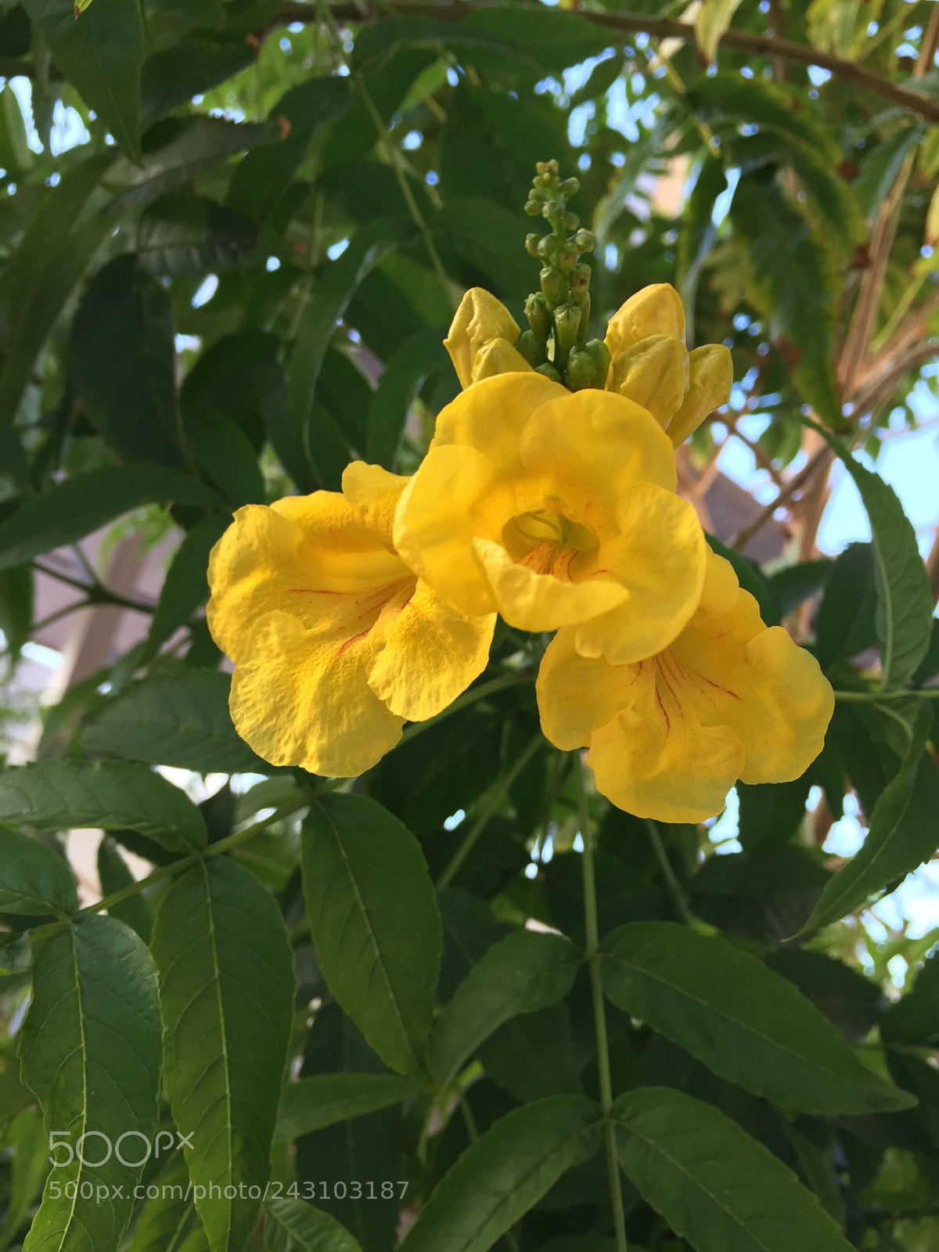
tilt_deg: +17.9
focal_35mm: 29
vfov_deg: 61.7
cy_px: 626
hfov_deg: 48.2
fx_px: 1049
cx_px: 470
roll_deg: -15.7
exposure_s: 1/50
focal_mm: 4.15
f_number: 2.2
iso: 40
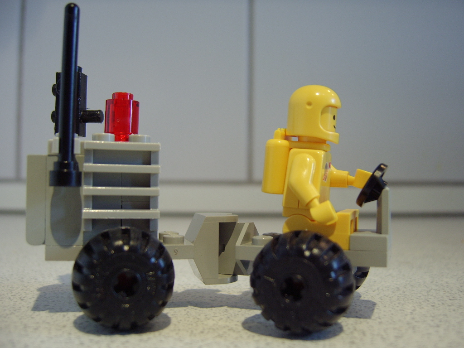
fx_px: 416
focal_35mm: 31
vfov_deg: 45.4
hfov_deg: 58.4
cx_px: 232
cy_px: 174
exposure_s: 1/21
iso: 100
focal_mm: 8.13
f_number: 2.7
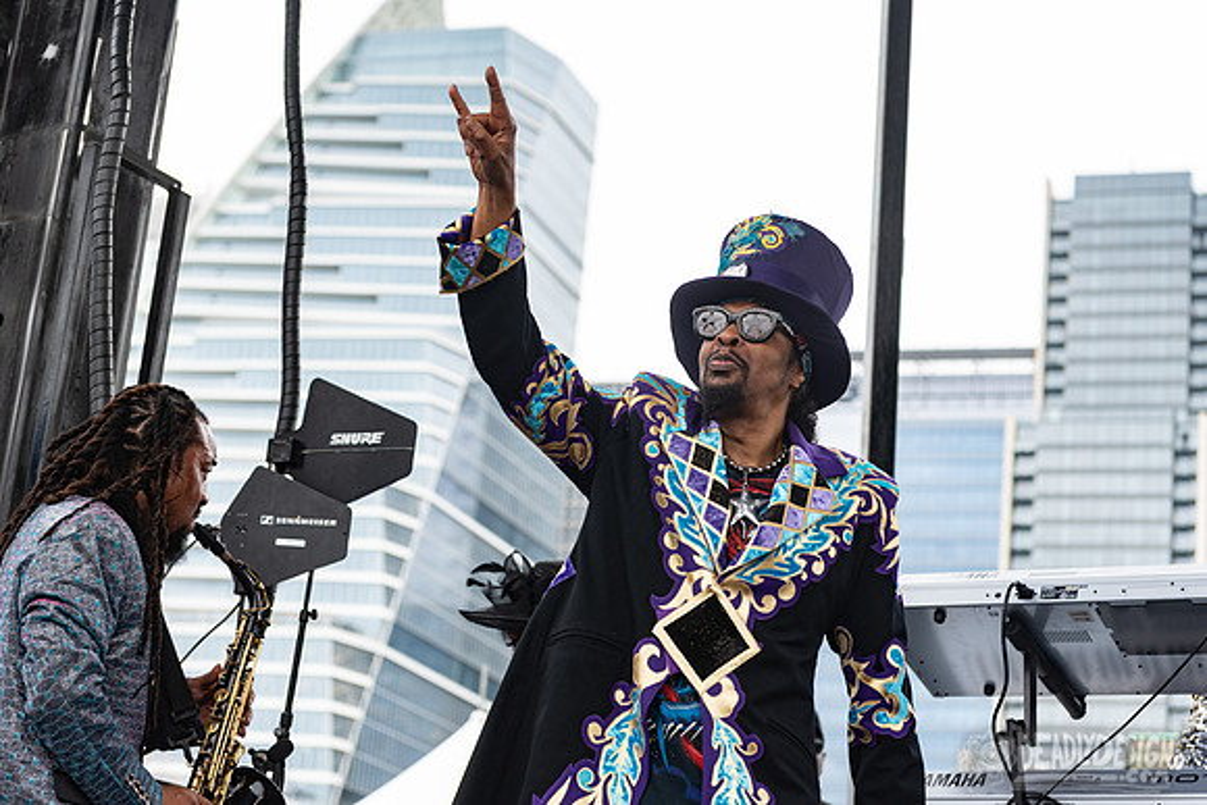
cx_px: 643
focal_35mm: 78
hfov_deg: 25.8
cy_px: 354
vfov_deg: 17.4
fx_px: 2631
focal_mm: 70
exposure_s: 1/200
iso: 400
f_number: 4
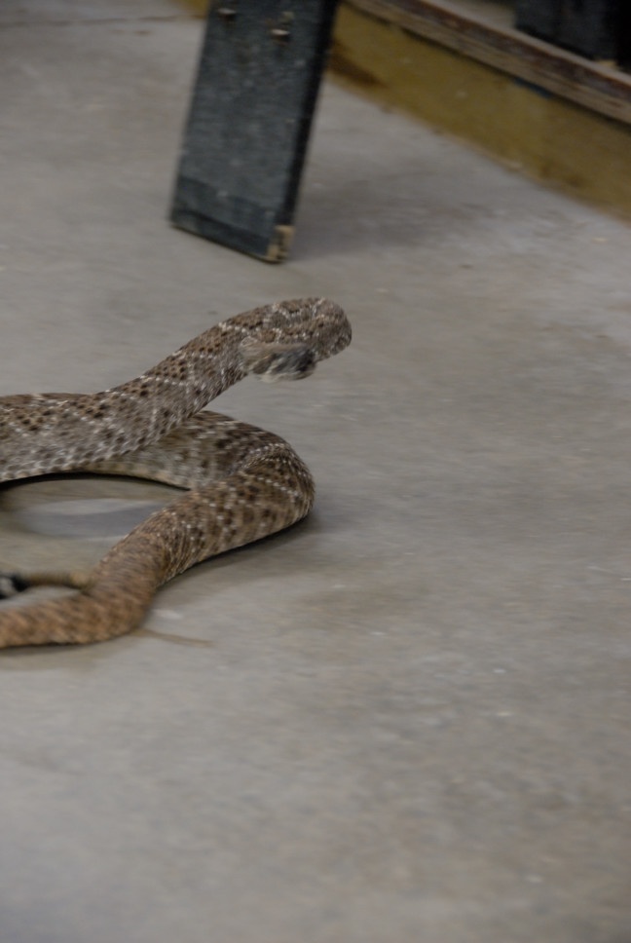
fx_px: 4129
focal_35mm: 158
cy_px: 472
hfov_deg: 8.7
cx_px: 316
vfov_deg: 13.0
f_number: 5.3
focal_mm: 105
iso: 800
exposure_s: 1/20
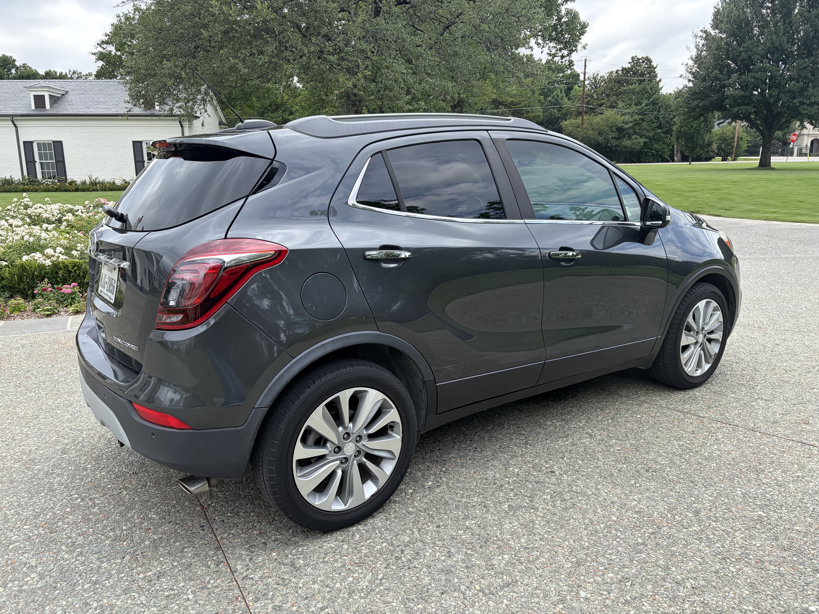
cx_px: 410
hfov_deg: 67.3
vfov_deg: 53.1
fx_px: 615
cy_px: 307
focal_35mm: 26
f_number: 1.6
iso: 64
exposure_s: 1/1364
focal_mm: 5.96
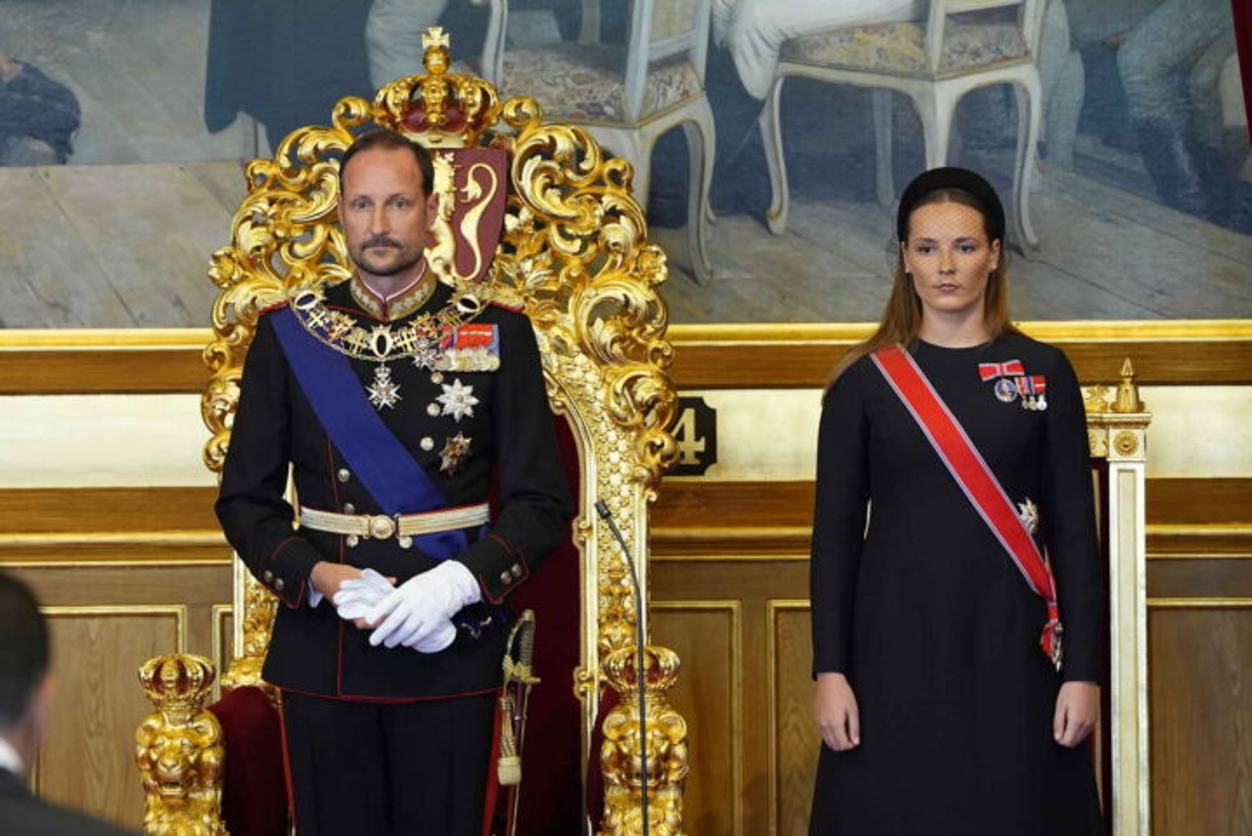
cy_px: 418
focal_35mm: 252
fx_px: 8769
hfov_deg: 8.2
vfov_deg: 5.5
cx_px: 626
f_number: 3.5
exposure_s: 1/200
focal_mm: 168
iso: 1600
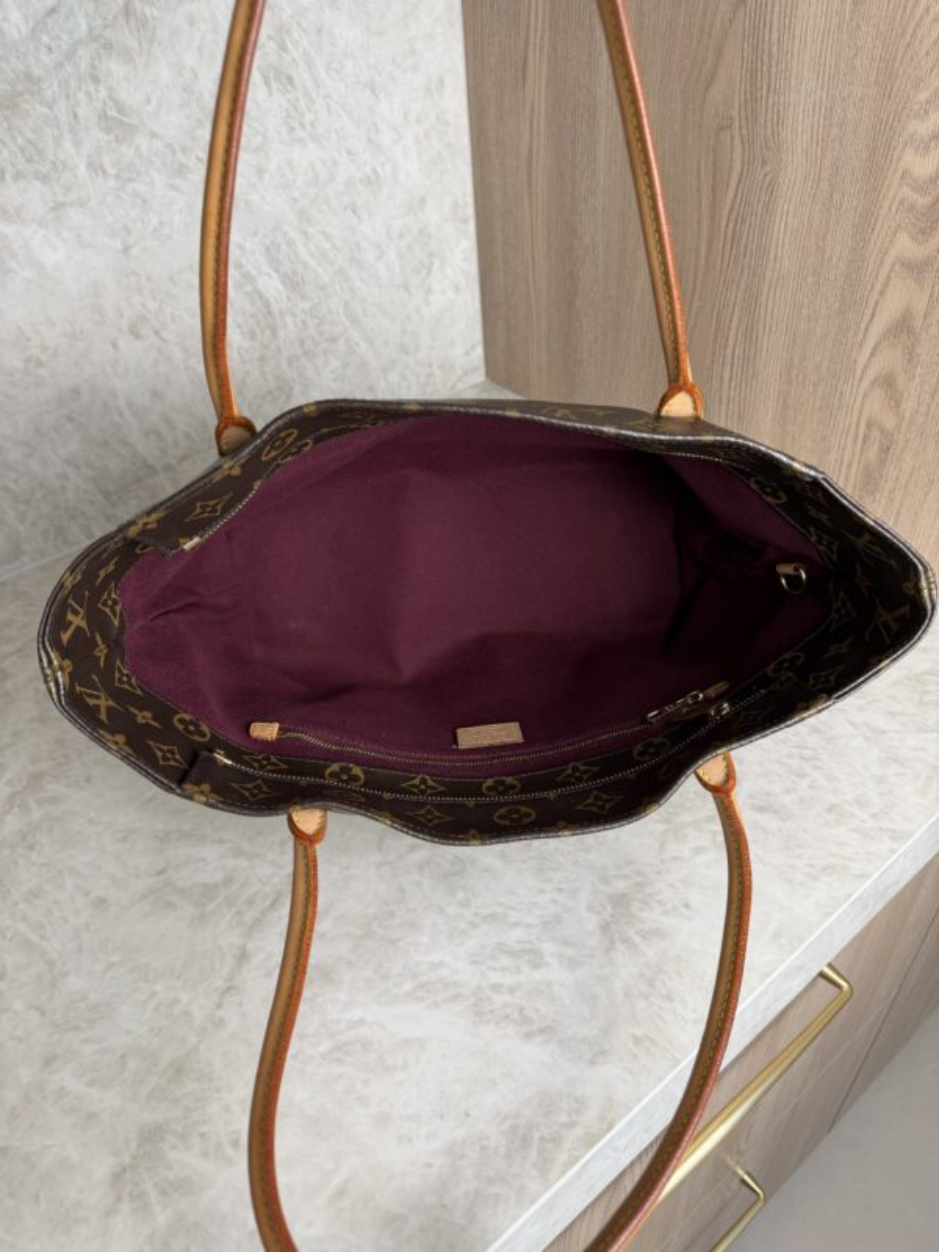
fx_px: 868
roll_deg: +4.9
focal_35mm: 24
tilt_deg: -40.5
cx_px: 470
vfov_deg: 71.6
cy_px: 626
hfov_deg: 56.8
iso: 100
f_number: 1.78
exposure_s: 1/120
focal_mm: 6.76
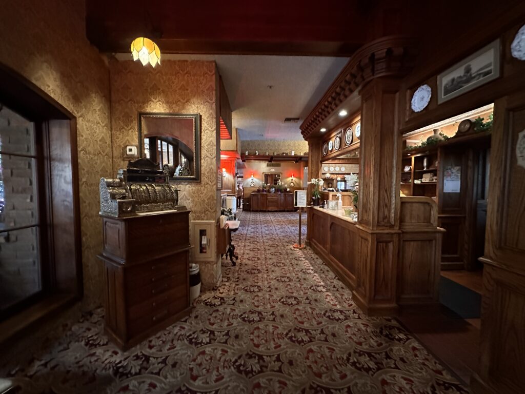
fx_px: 212
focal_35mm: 14
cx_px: 262
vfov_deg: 85.7
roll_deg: -0.6
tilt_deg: -2.4
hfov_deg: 102.1
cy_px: 197
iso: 1250
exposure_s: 1/40
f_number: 2.2
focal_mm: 2.22
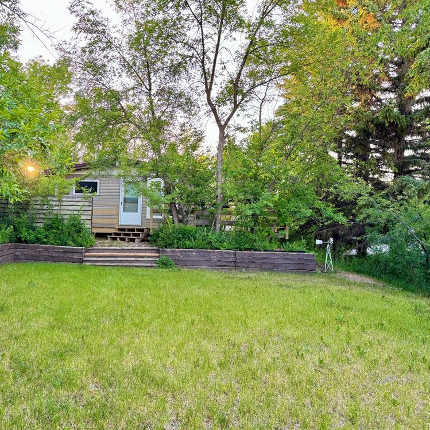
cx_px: 138
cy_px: 219
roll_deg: -1.4
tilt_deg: +2.2
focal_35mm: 29
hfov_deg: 54.3
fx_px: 408
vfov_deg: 55.6
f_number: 1.78
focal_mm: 6.76
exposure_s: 1/121
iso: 125
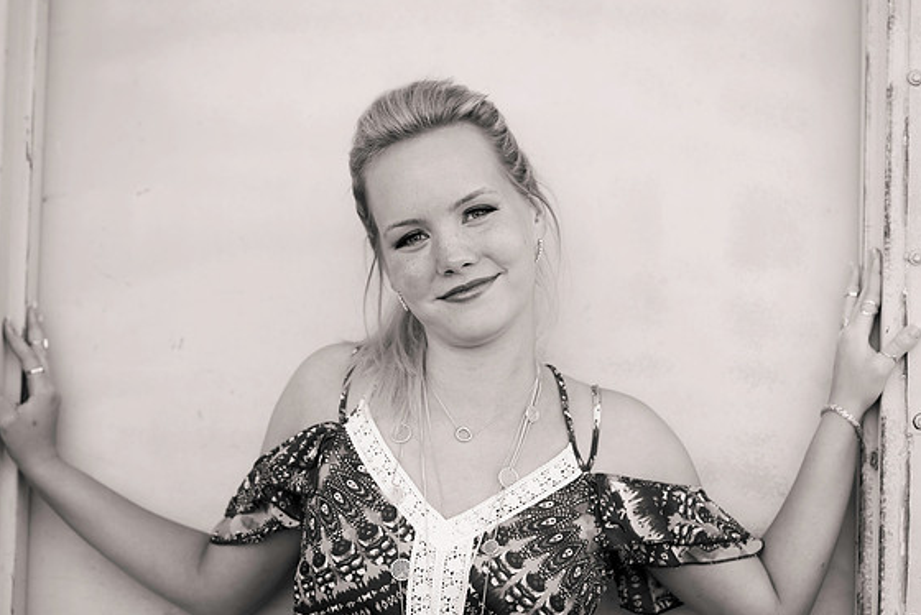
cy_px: 302
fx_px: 2252
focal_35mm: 88
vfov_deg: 15.6
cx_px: 460
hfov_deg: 23.1
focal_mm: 85
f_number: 2.8
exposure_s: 1/200
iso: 125
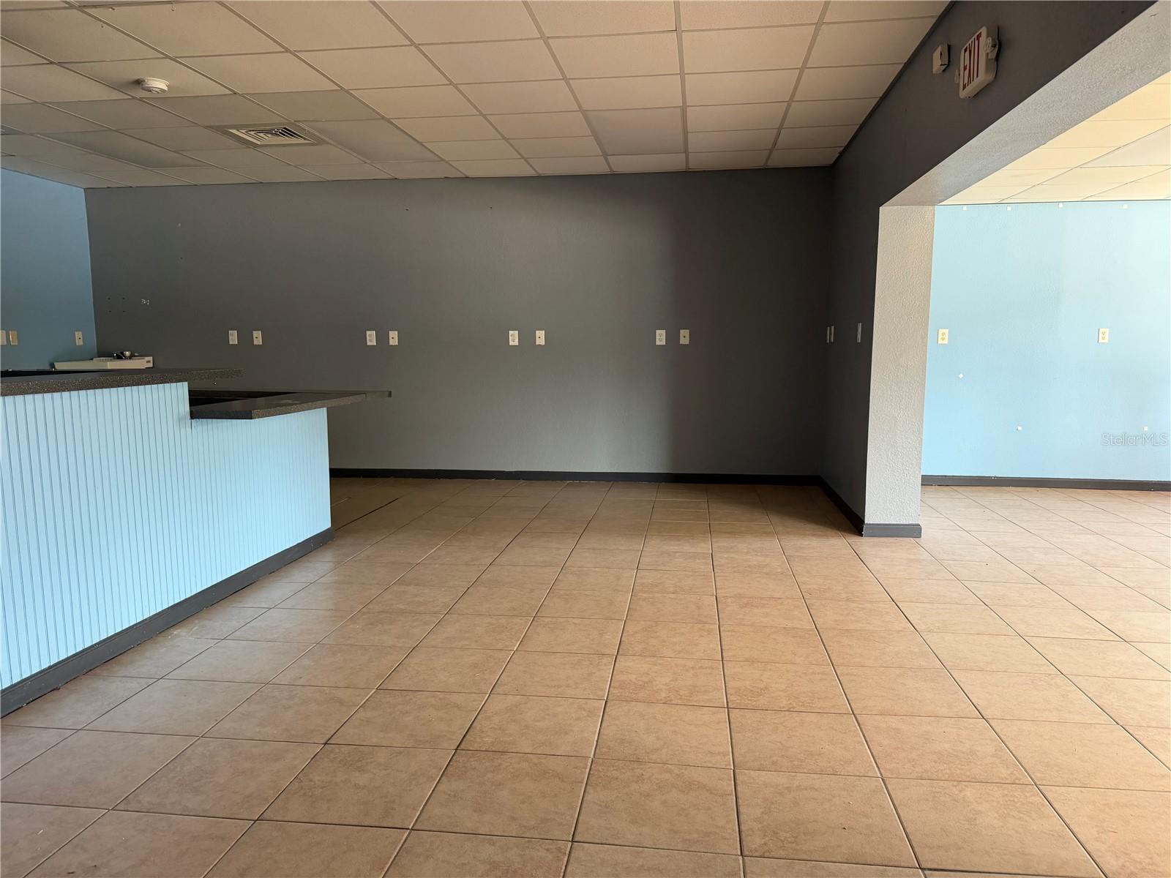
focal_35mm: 24
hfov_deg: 71.6
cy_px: 439
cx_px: 586
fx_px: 812
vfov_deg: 56.8
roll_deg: +0.5
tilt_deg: -7.3
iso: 200
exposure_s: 1/75
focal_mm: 6.76
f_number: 1.78
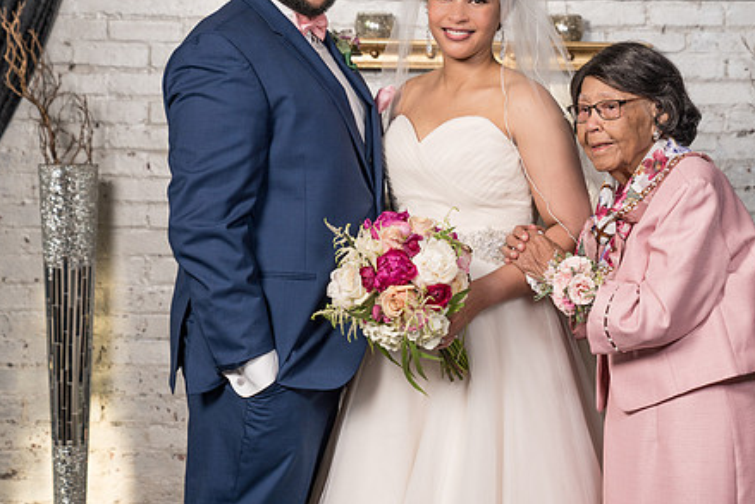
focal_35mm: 103
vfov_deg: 13.3
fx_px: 2161
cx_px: 508
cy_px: 161
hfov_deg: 19.8
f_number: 4
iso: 100
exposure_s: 1/200
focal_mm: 70
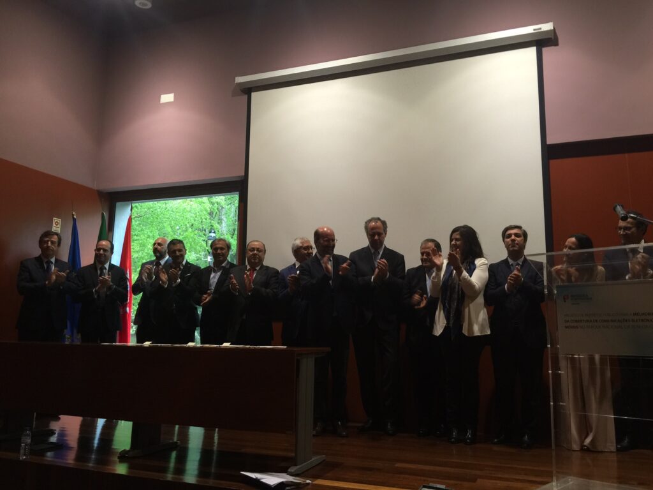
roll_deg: -1.4
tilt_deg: +10.4
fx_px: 547
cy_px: 245
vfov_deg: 48.2
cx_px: 326
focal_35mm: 29
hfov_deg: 61.7
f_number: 2.2
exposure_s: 1/17
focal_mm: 4.15
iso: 40
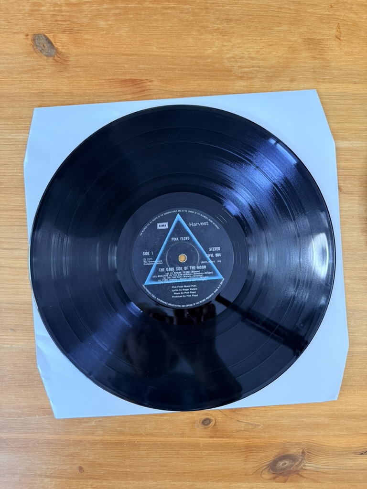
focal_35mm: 24
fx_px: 339
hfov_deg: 56.8
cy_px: 244
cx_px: 184
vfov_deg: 71.6
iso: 400
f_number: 1.78
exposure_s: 1/60
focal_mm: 6.76
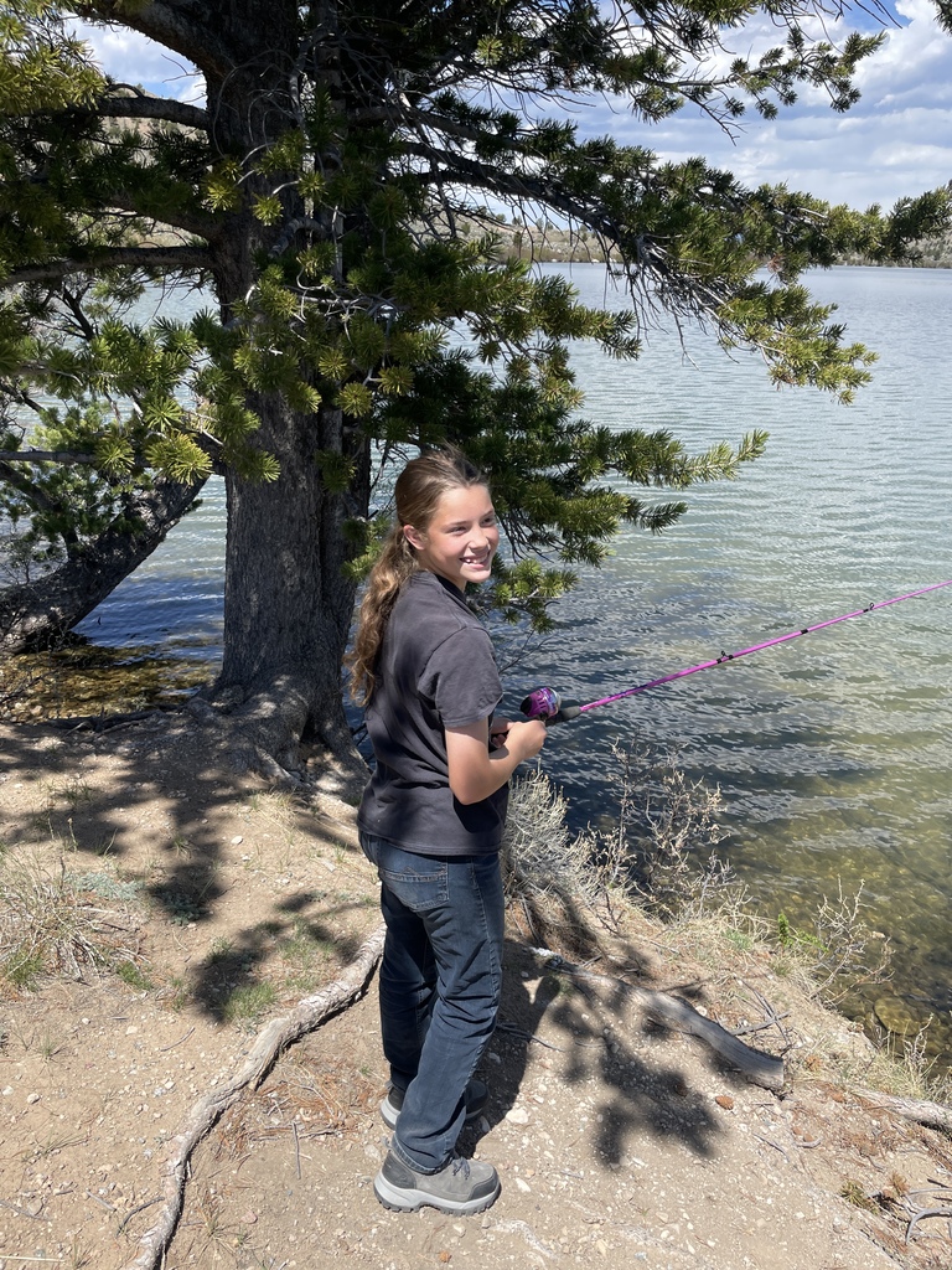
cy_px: 635
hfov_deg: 53.1
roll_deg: -0.5
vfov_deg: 67.3
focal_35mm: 26
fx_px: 953
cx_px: 476
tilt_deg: -20.3
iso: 32
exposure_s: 1/2353
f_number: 1.6
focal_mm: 4.2
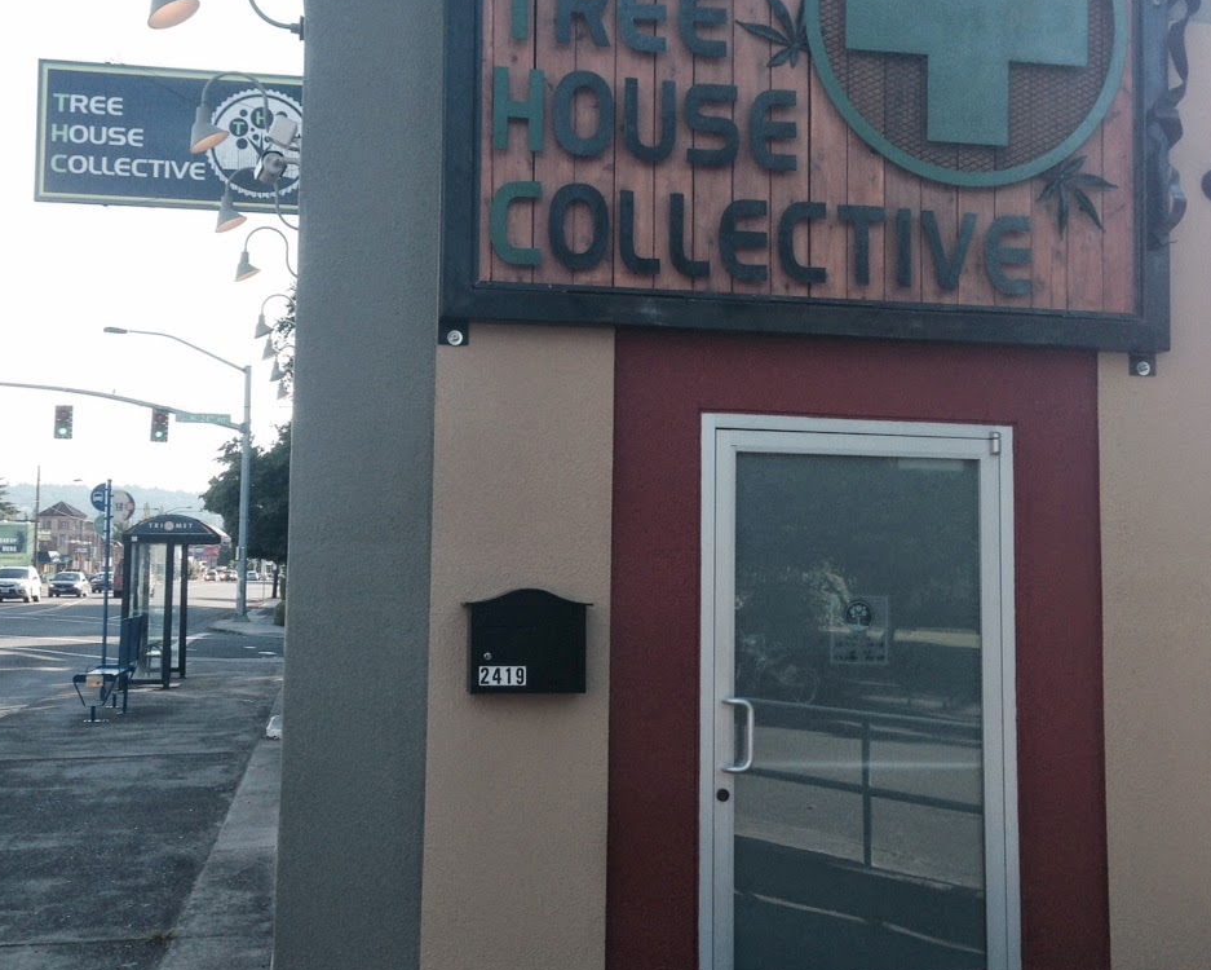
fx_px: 1577
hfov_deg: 42.0
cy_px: 440
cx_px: 600
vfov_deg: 34.1
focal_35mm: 44
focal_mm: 4.12
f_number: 2.4
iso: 50
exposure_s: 1/393
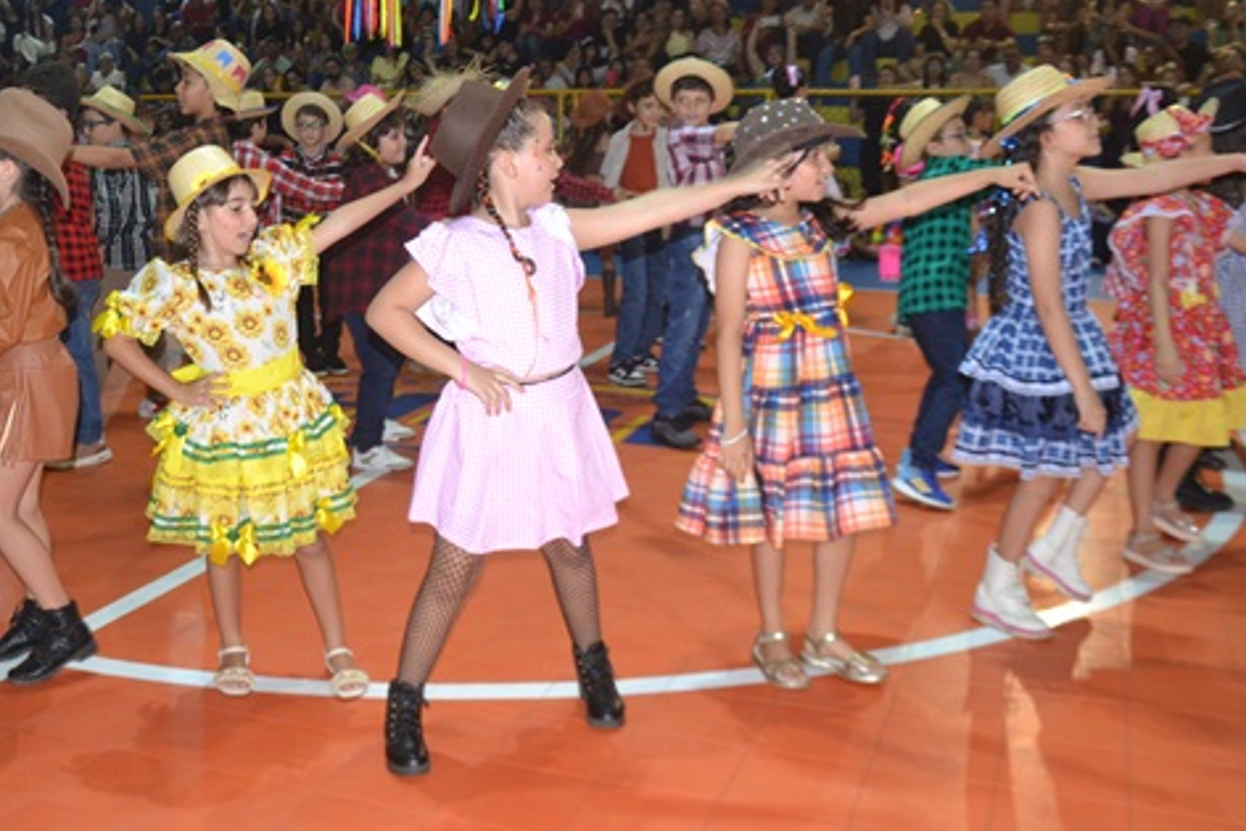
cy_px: 363
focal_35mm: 43
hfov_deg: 45.5
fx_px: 1477
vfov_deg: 31.4
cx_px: 494
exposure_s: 1/60
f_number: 3.8
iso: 800
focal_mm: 21
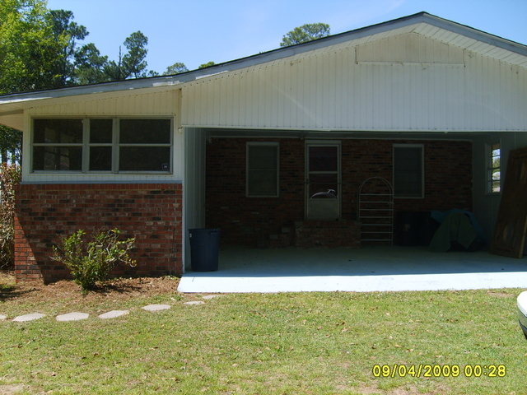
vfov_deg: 40.7
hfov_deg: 52.6
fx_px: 533
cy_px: 198
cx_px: 264
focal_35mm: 35
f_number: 2.8
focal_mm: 5.8
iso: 50
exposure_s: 1/750
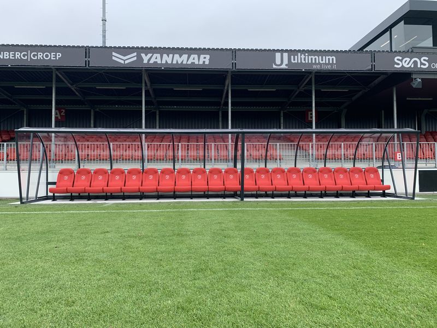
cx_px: 218
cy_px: 164
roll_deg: -0.1
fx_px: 328
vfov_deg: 53.1
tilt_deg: +0.7
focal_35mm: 26
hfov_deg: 67.3
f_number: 1.8
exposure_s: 1/446
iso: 25
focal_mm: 4.25
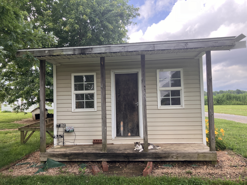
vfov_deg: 49.7
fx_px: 200
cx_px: 124
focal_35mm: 28
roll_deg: +1.0
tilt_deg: +3.4
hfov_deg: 63.4
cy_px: 92
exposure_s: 1/337
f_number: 1.8
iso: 32
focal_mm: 3.99
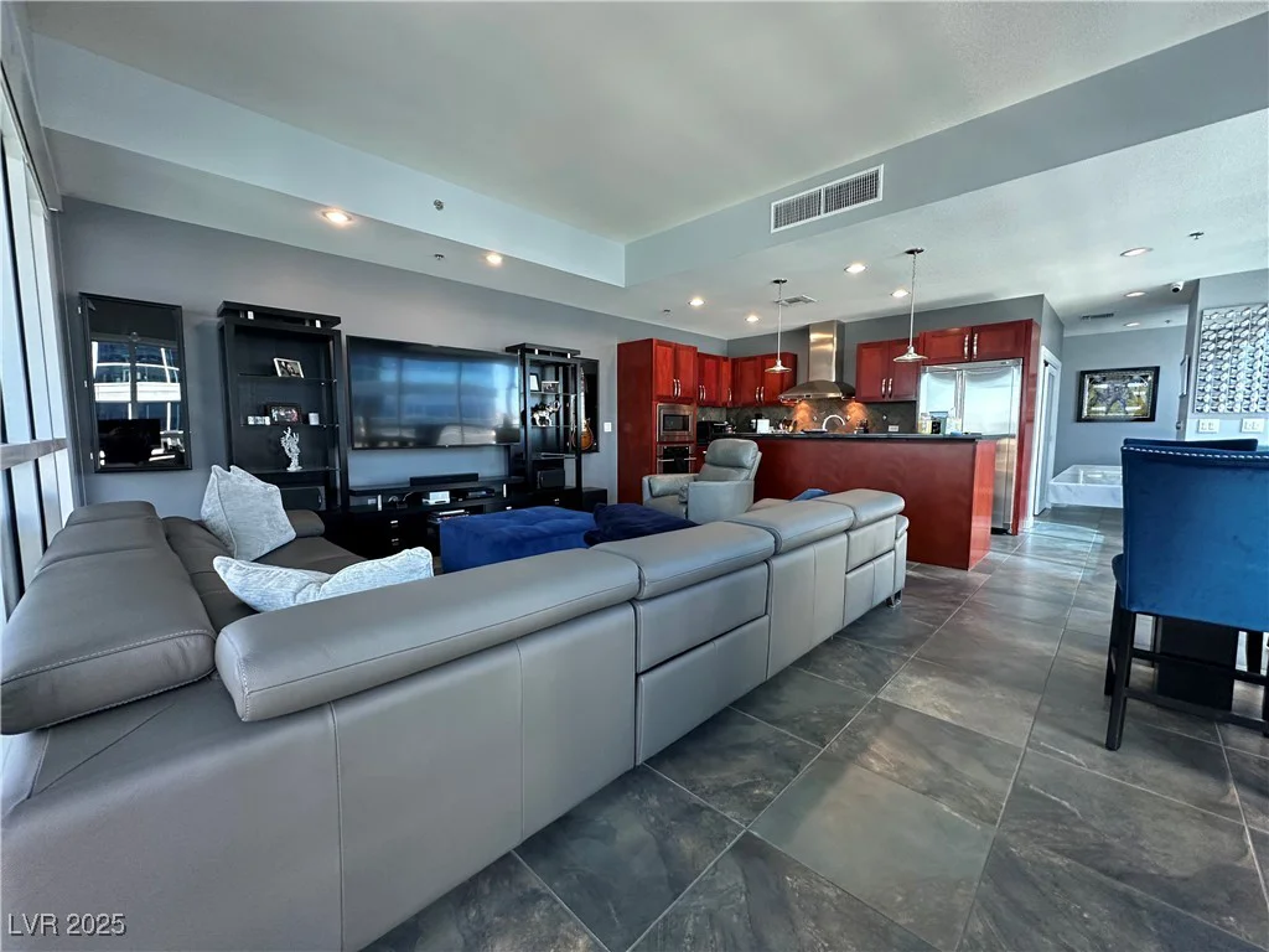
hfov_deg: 102.1
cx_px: 634
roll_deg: +0.6
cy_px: 476
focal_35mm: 14
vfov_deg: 85.7
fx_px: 513
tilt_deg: -4.5
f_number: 2.2
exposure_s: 1/63
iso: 250
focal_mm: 2.22
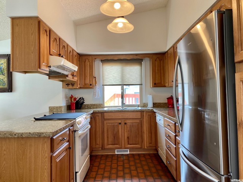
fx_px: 183
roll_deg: +1.0
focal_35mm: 26
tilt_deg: +1.6
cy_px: 91
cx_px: 122
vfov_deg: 53.1
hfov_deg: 67.3
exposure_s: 1/60
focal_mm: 4.25
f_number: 1.8
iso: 80
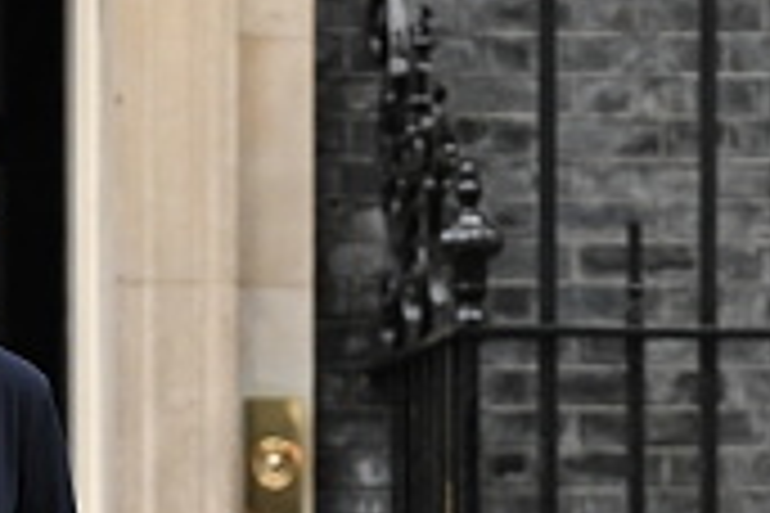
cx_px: 698
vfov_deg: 3.8
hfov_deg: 5.7
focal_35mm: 364
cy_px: 724
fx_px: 7785
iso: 2000
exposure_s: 1/1000
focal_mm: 70
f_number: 2.8
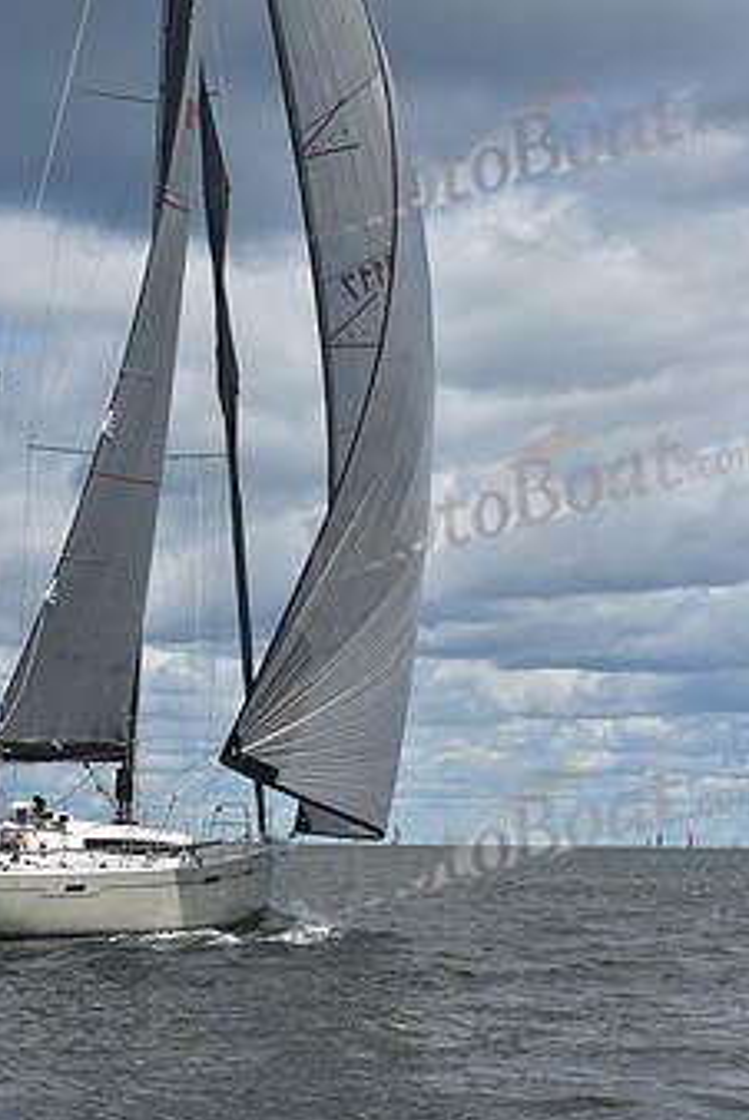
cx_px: 131
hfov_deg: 11.4
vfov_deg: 17.0
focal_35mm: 120
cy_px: 374
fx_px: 3737
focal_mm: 70
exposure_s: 1/800
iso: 250
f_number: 11
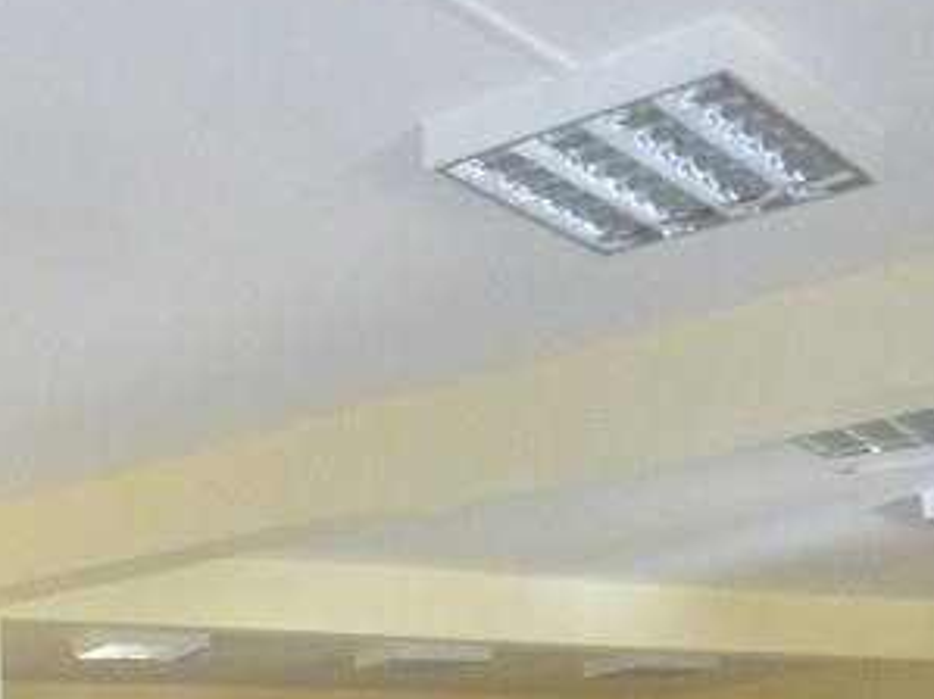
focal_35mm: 67
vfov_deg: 20.2
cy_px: 892
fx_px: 1807
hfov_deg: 28.8
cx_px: 334
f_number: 3.1
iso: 500
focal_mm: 4.5
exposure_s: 1/60
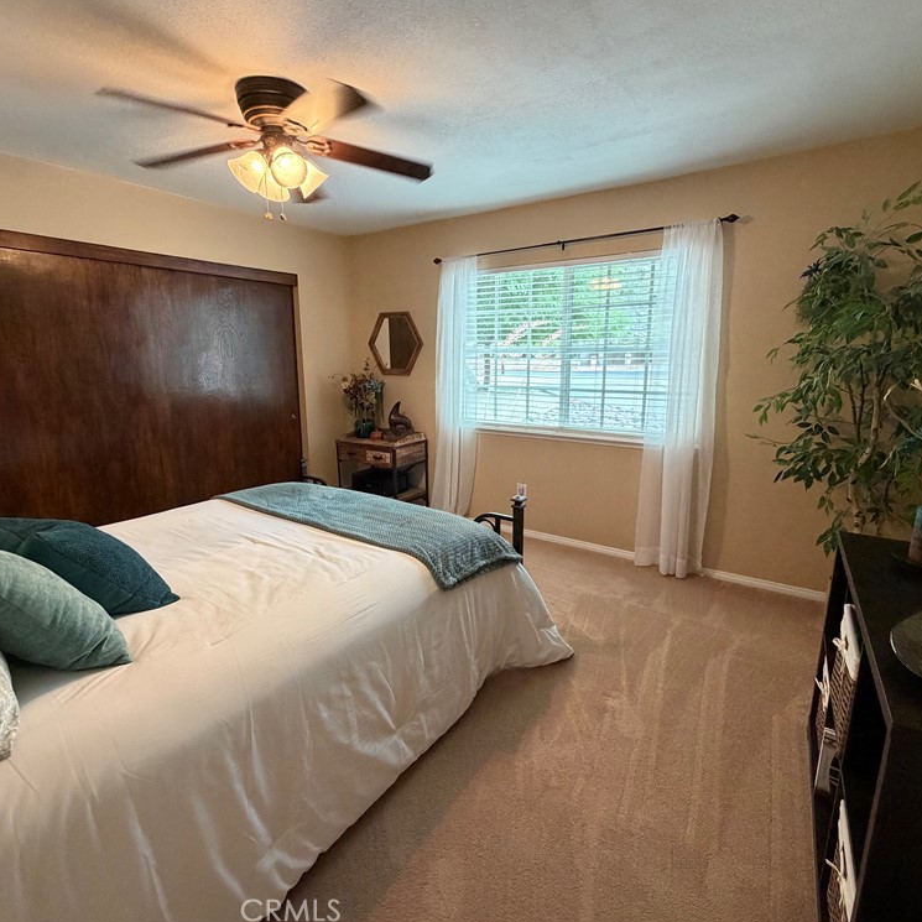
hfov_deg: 84.0
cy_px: 453
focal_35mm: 17
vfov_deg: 84.0
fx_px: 512
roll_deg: +1.0
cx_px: 455
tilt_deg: -11.8
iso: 400
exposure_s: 1/60
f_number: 2.2
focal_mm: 2.22
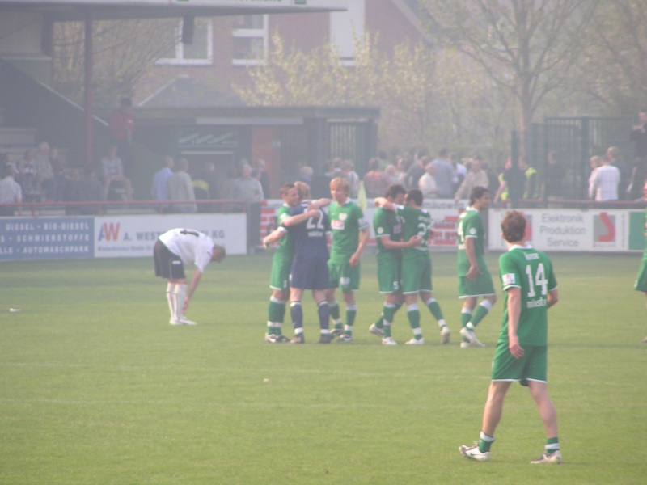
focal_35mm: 380
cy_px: 242
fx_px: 7102
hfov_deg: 5.2
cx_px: 324
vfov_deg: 3.9
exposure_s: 1/400
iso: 64
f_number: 3.5
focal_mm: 58
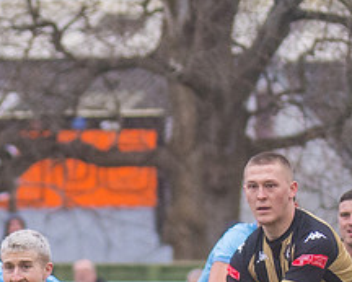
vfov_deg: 2.0
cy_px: 324
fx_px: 8276
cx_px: 26
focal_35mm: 794
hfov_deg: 2.4
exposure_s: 1/1600
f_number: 4
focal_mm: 170
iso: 1250
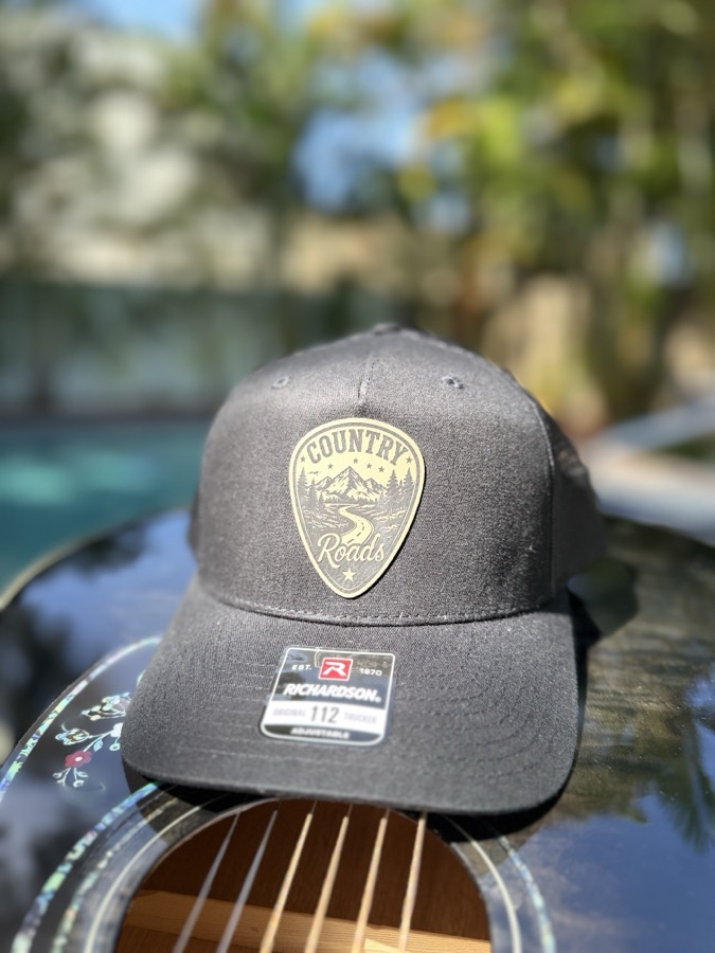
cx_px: 358
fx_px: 661
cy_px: 476
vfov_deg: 71.6
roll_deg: -1.1
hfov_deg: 56.8
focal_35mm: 24
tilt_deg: -9.5
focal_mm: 6.76
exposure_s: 1/1361
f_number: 1.78
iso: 100
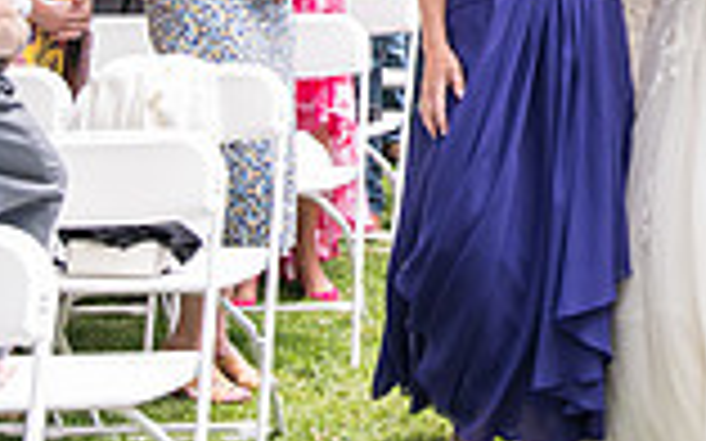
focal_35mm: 117
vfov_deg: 10.8
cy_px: -200
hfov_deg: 17.3
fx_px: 2250
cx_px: 751
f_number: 3.5
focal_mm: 31
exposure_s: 1/400
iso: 640
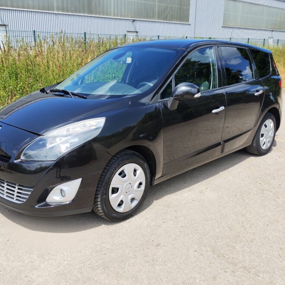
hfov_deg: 47.1
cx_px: 124
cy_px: 131
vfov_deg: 47.2
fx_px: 326
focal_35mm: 35
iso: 50
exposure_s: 1/500
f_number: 1.9
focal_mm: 6.12
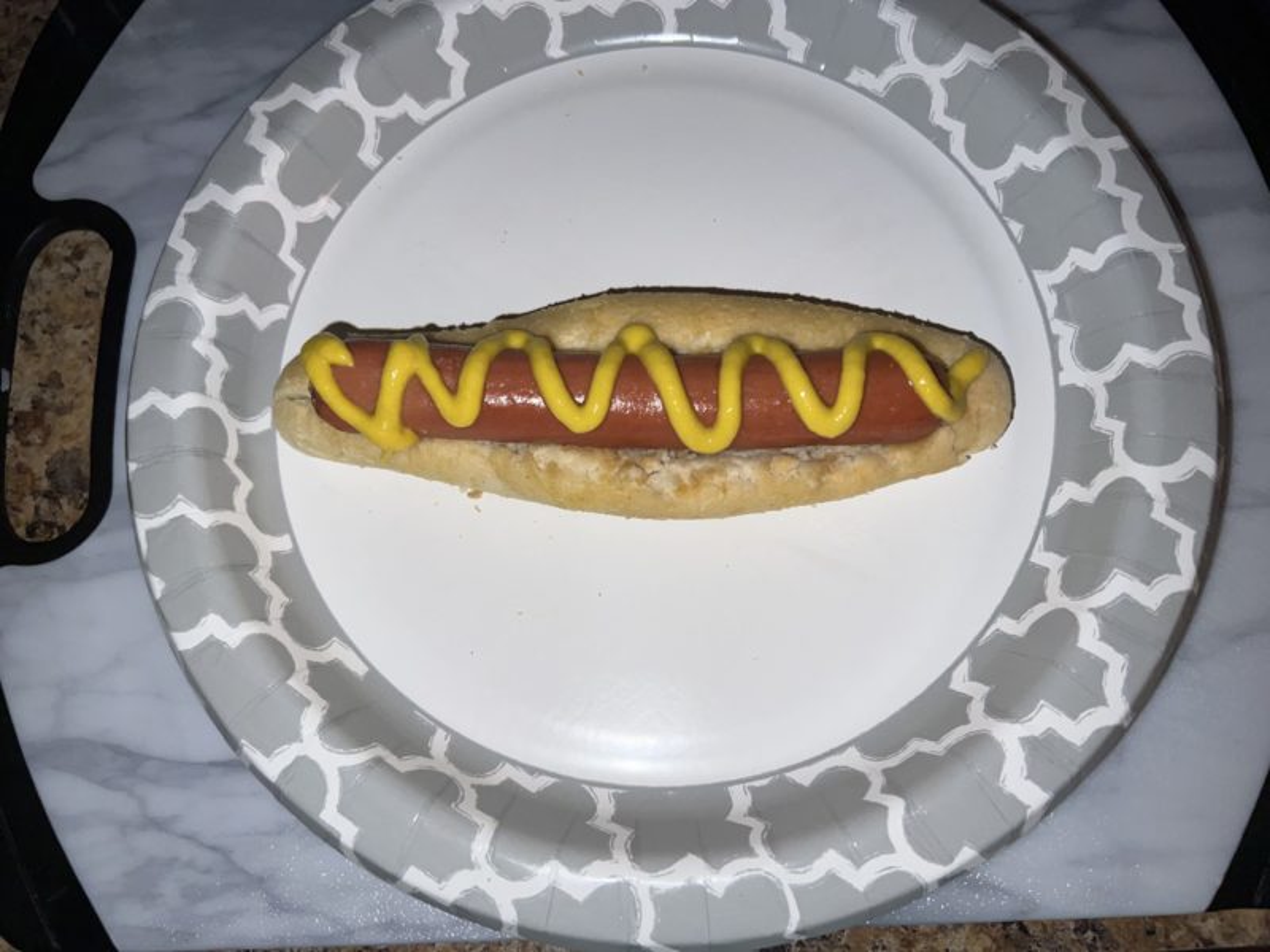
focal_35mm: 26
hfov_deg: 67.3
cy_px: 476
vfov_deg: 53.1
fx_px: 954
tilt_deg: -75.3
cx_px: 635
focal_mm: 5.7
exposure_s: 1/77
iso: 32
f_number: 1.5
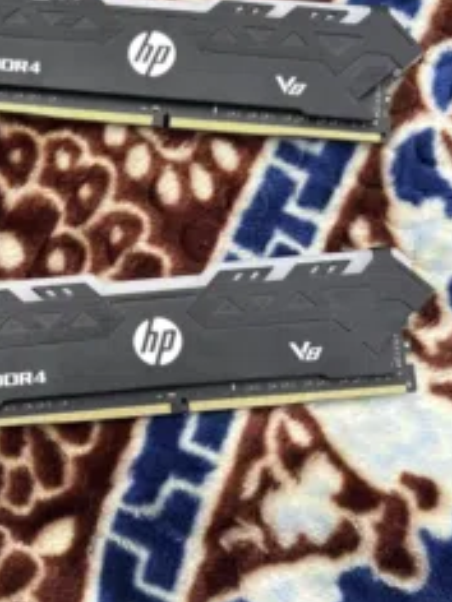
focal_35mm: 44
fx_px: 766
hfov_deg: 32.6
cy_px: 291
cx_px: 151
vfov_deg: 42.9
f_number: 1.6
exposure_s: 1/122
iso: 50
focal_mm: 5.96
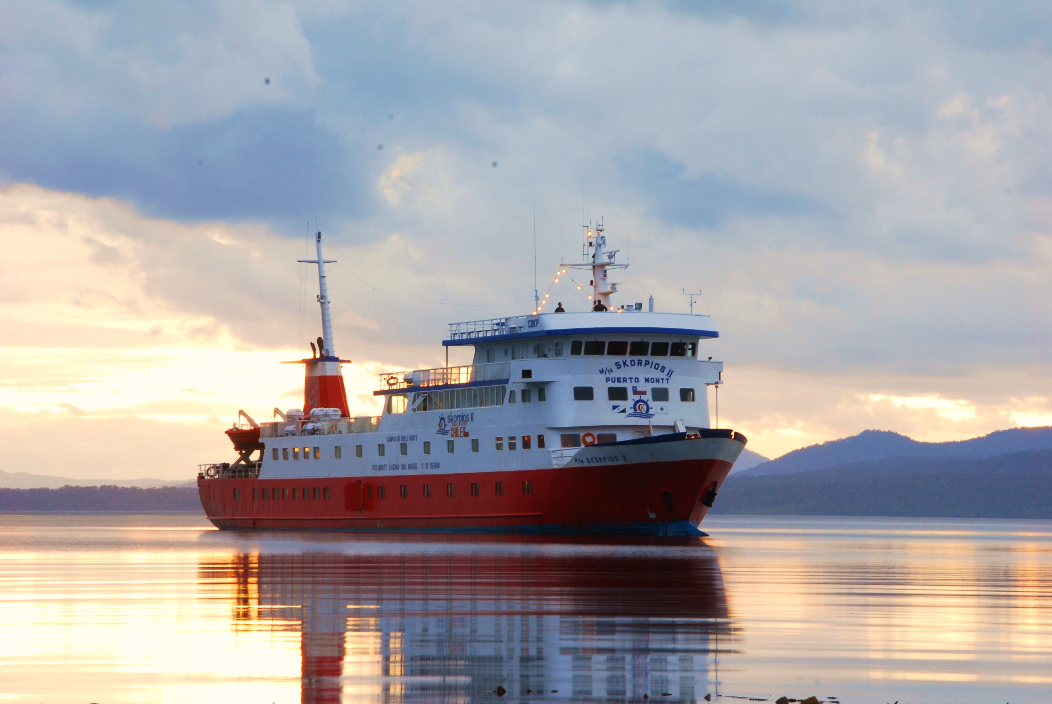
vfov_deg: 8.2
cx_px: 526
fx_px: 4915
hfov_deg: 12.2
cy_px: 352
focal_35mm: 168
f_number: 22
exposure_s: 1/1.6
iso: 200
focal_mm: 112
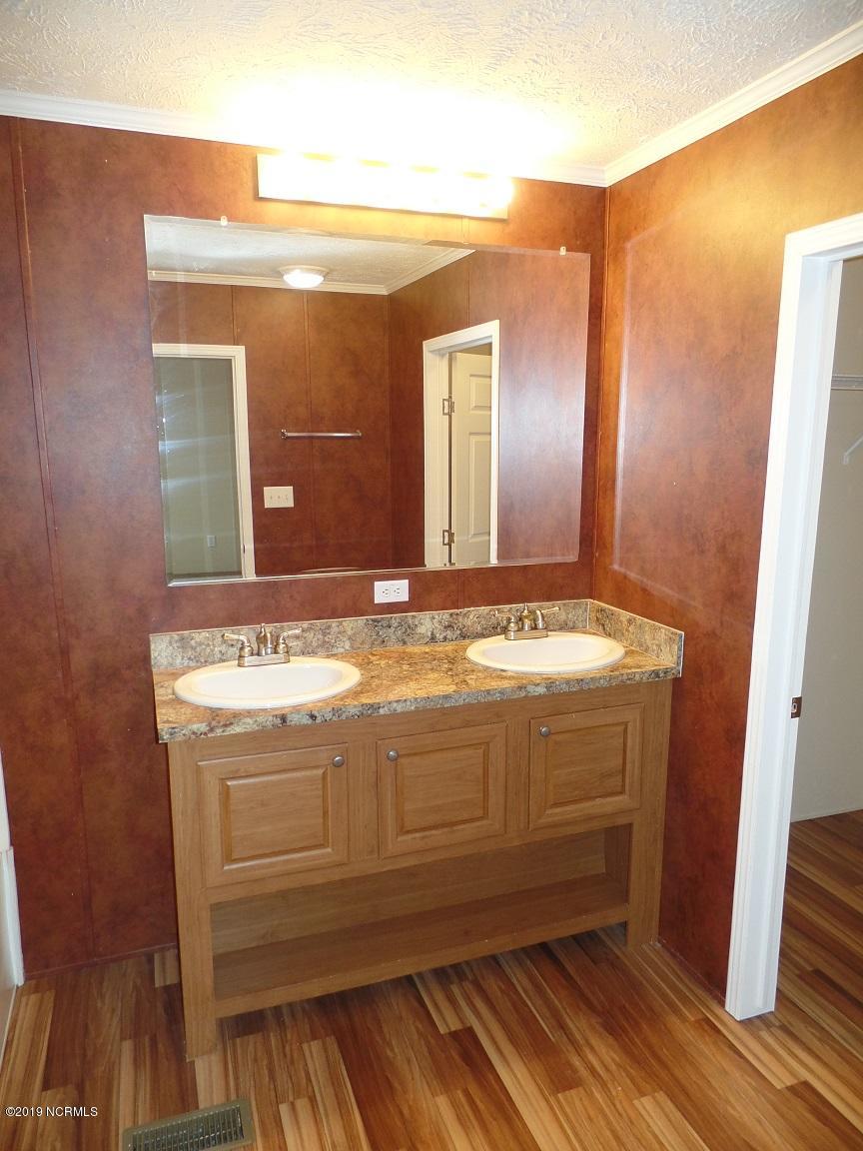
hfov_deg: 58.9
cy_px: 576
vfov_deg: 73.9
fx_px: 765
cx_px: 432
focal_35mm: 23
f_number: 2.8
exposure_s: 1/30
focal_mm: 4.1
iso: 160
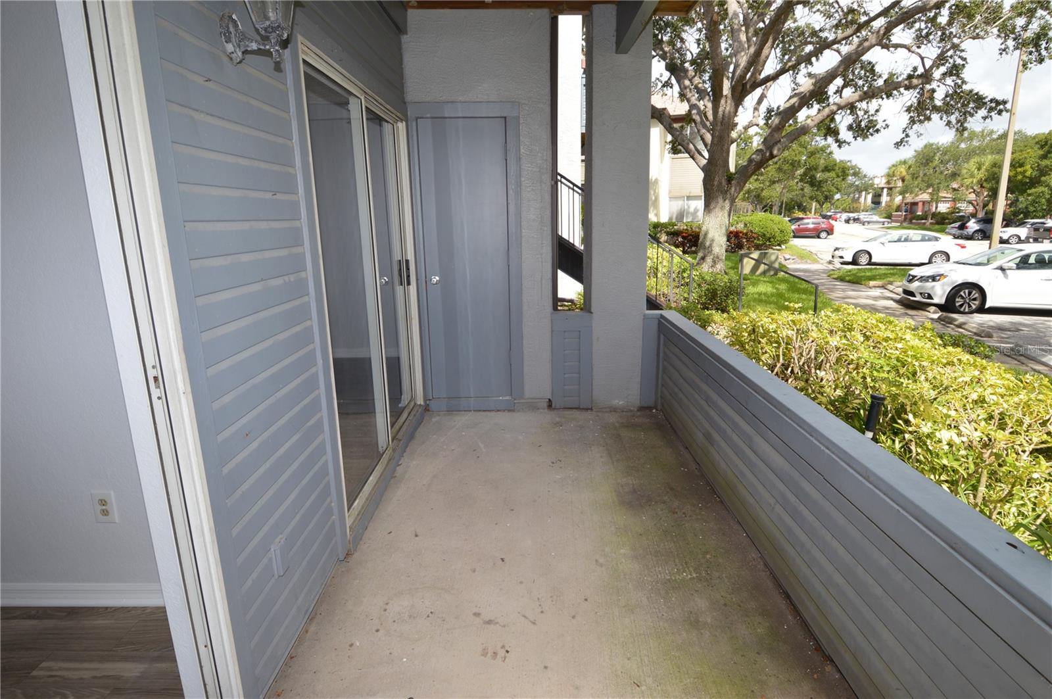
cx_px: 526
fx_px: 525
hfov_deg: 90.1
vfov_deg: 67.3
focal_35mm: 18
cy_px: 350
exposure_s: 1/160
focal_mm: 12
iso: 100
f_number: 6.3
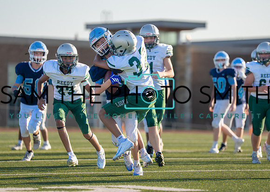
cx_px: 143
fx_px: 1769
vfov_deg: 6.2
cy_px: 91
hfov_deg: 8.7
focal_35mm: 231
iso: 320
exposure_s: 1/3200
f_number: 2.8
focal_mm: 180
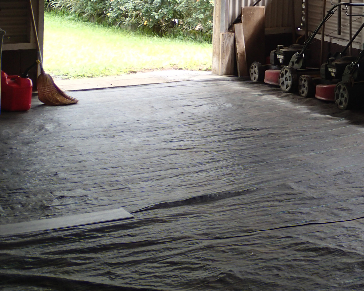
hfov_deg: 21.9
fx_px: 894
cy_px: 3
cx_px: 386
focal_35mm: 83
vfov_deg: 18.1
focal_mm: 7.34
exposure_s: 1/100
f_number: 2.8
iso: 100
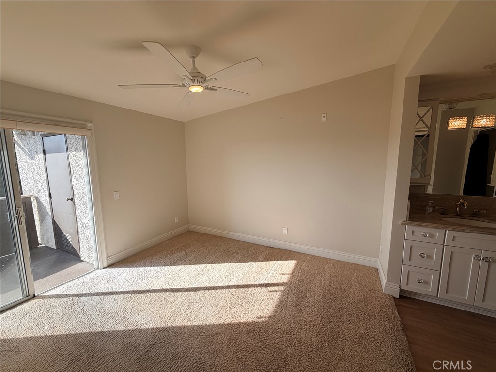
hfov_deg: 102.1
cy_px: 186
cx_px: 248
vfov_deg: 85.7
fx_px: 201
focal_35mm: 14
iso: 50
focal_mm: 2.22
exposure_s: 1/502
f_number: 2.2
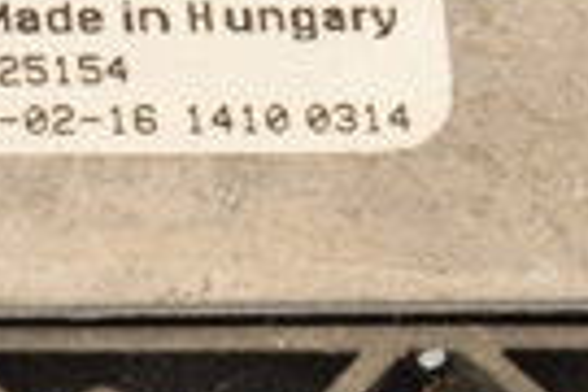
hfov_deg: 2.8
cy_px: -148
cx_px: -244
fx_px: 12223
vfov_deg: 1.8
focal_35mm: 748
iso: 800
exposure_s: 1/200
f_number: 8
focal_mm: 105
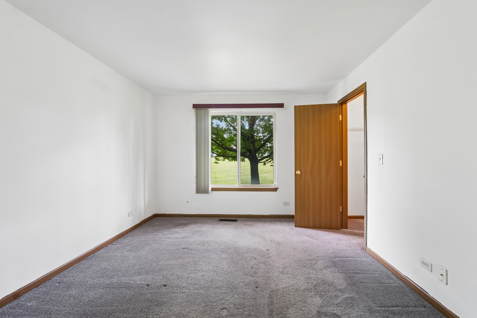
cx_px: 238
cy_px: 159
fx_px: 185
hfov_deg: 104.3
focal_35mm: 14
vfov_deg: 81.2
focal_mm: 14
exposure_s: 1/15
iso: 640
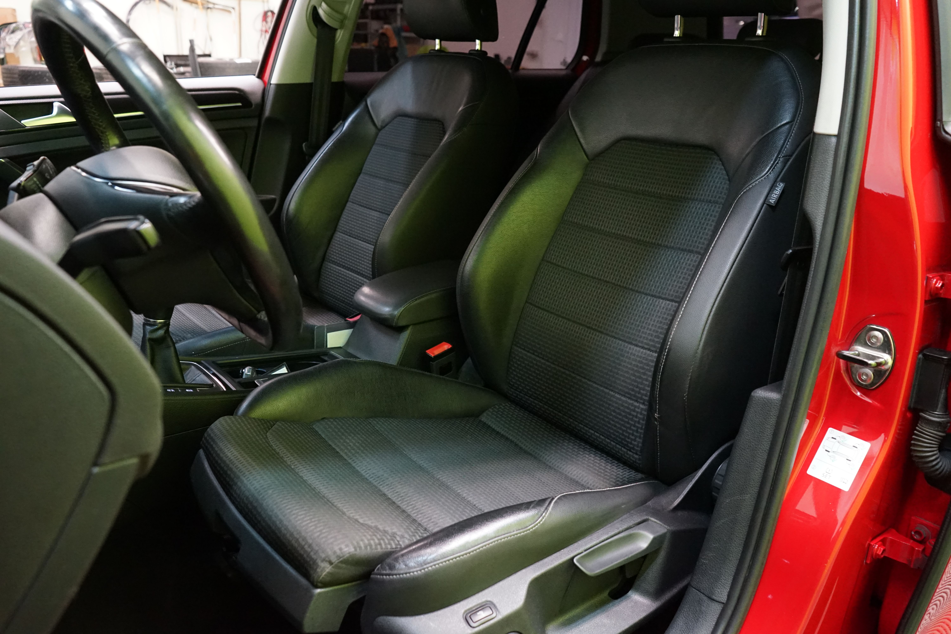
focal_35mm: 28
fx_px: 740
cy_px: 317
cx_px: 476
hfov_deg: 65.5
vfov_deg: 46.4
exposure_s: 1/50
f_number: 5.6
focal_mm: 28
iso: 5000
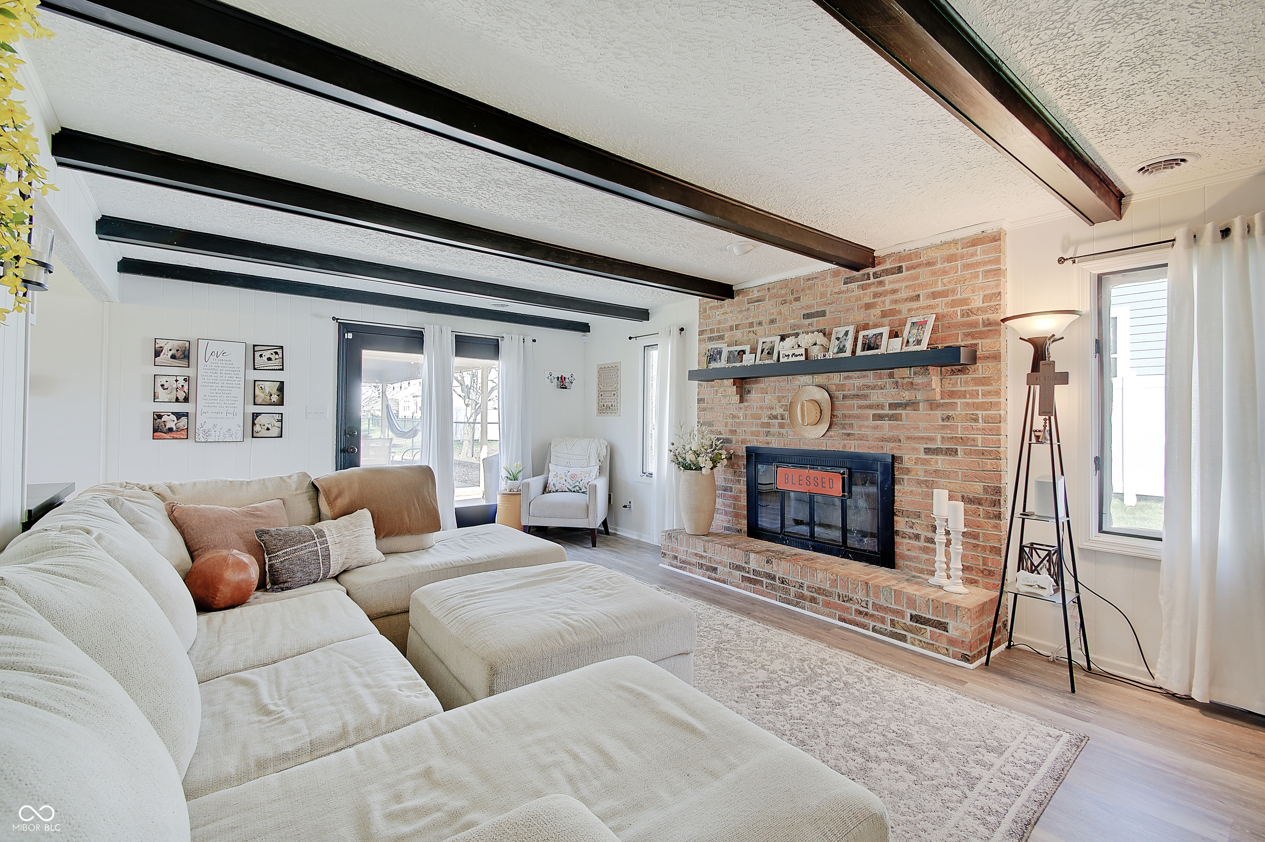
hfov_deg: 100.4
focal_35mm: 15
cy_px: 421
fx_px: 527
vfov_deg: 77.2
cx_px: 632
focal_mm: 10
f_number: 9
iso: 100
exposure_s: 1/3.33
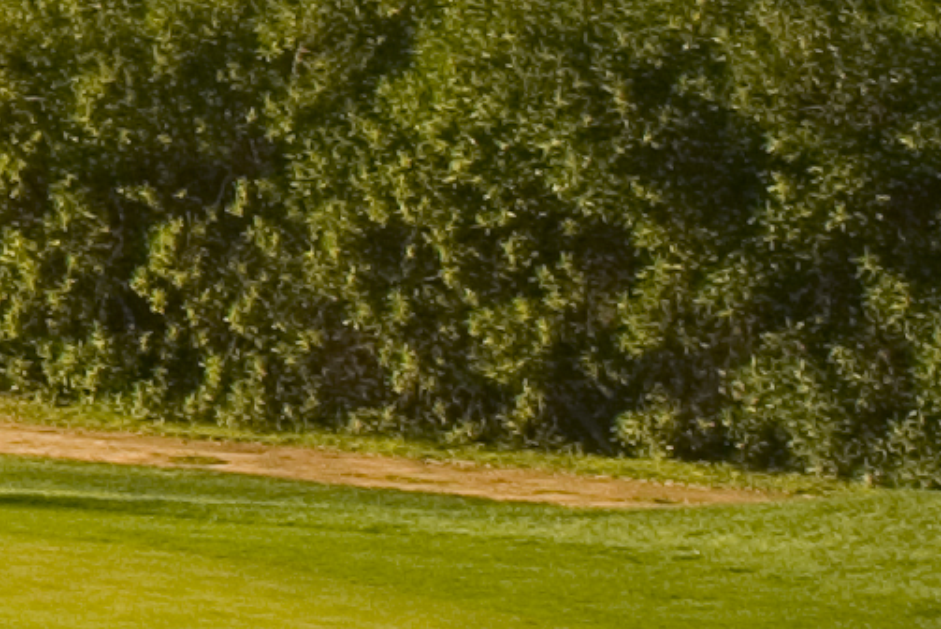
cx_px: -2647
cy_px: -534
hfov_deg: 7.5
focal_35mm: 208
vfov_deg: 6.5
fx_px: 5440
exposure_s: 1/10
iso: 100
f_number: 14
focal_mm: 18
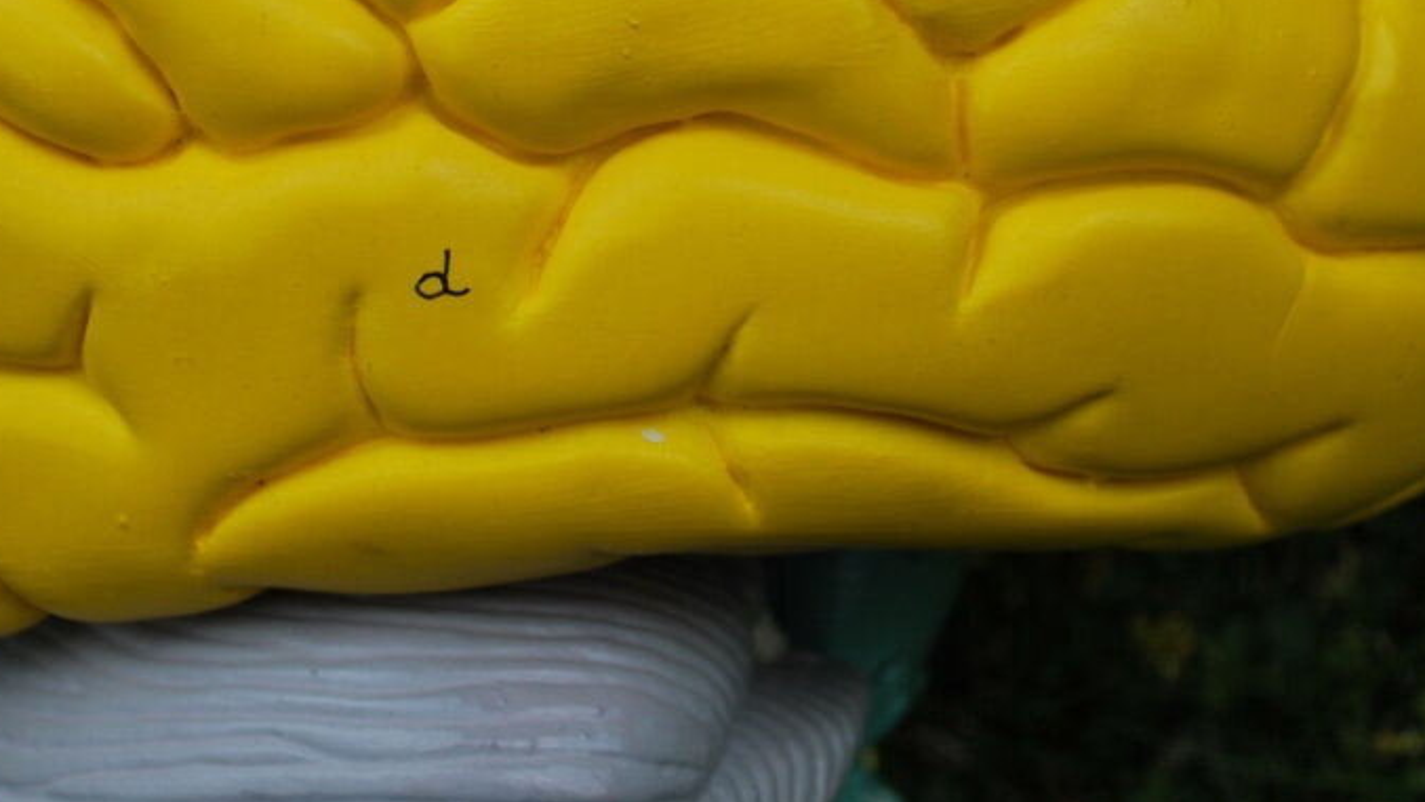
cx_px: 709
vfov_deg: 13.7
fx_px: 3288
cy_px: 25
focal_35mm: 87
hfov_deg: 24.5
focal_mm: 26
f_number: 8
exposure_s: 1/250
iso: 100
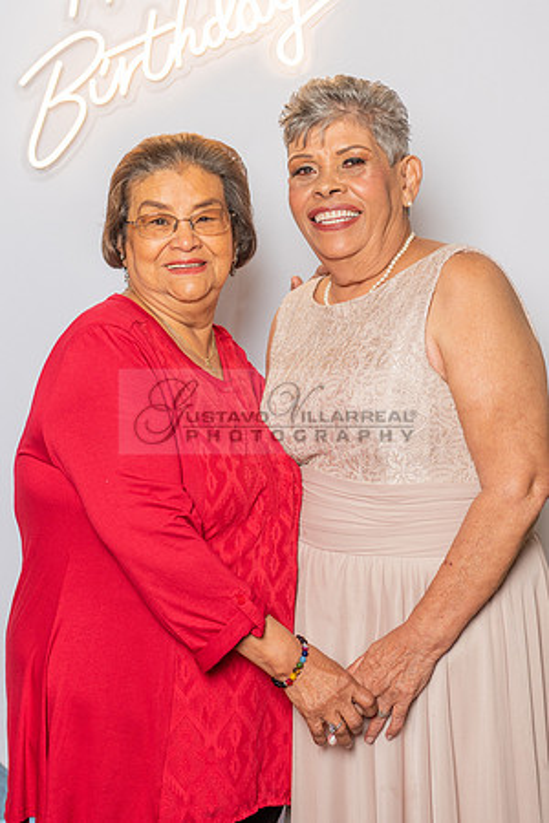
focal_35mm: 87
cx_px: 248
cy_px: 399
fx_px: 2000
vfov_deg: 23.3
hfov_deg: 15.6
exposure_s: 1/200
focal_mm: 55
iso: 250
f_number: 4
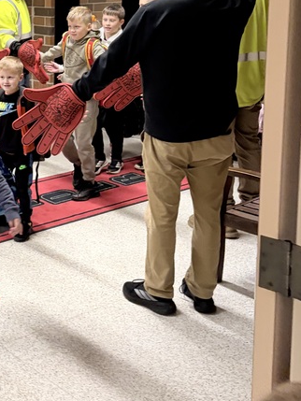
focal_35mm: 62
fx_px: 718
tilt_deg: -5.1
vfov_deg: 30.0
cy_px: 51
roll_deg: -0.8
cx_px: -40
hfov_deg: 22.2
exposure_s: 1/60
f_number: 1.6
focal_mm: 5.96
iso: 250
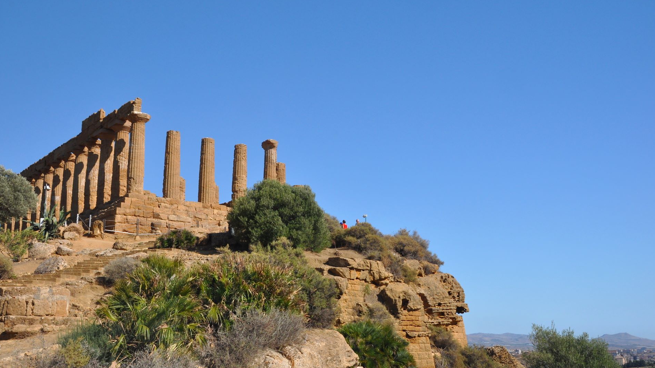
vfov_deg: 31.1
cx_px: 328
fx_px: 660
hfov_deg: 52.8
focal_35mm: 38
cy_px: 210
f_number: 13
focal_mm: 24
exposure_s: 1/160
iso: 320
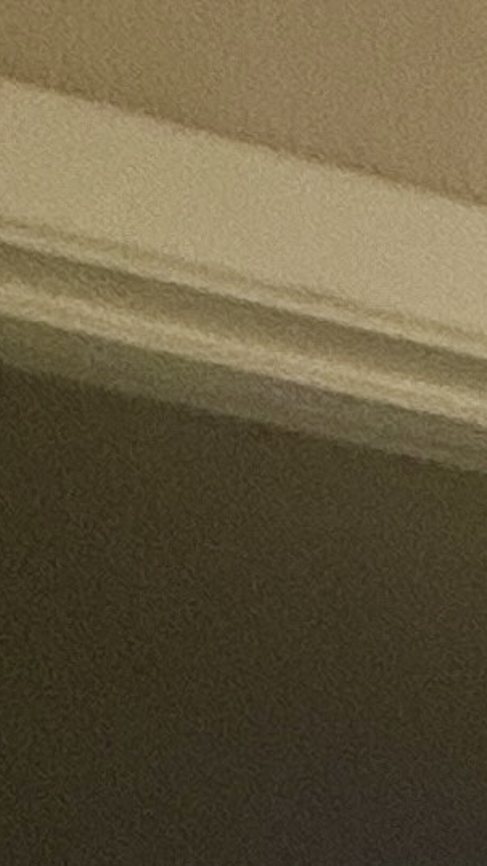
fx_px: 2618
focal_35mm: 114
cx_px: 2331
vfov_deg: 12.5
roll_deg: +1.2
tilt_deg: -7.9
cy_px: 2314
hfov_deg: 6.5
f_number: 2.2
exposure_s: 1/120
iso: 200
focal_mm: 2.22
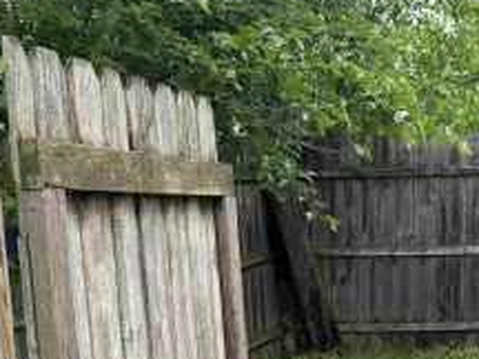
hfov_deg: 25.9
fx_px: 1024
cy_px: 450
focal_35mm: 74
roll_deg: +1.1
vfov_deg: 18.7
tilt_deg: -15.1
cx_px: 369
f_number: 1.78
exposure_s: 1/876
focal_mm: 6.76
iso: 80
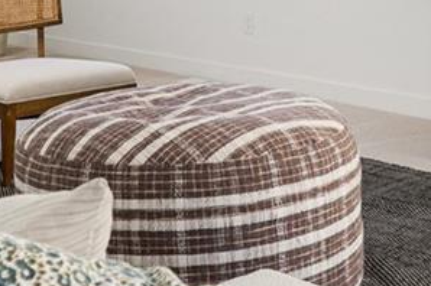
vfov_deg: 15.1
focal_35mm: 86
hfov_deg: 23.5
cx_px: 317
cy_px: -86
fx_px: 1028
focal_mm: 16
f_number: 8
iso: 320
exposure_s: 1/4
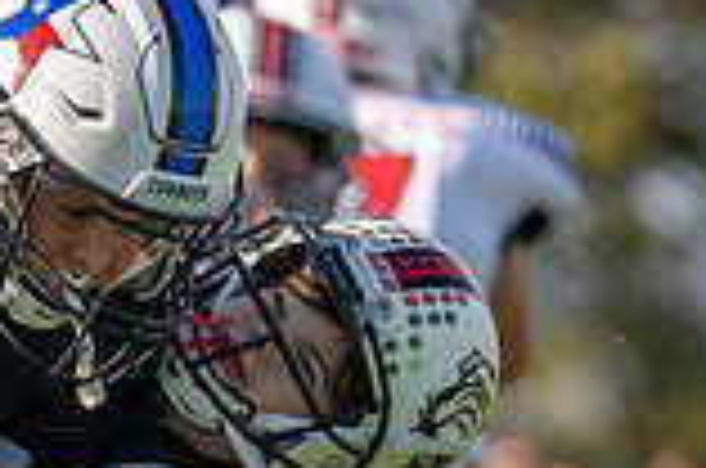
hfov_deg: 1.7
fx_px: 23955
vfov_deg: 1.1
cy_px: 495
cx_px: -398
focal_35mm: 1224
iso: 250
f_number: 2.8
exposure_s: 1/3200
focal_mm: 200
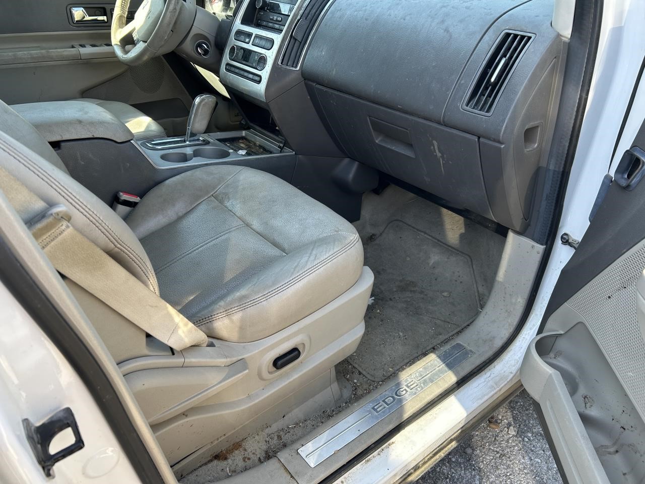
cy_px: 242
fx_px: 484
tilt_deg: -32.4
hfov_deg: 67.3
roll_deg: -4.0
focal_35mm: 26
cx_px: 322
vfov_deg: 53.1
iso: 40
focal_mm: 5.7
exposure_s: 1/205
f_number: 1.5
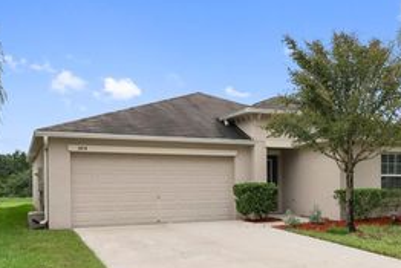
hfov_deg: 43.2
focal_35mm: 43
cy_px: 198
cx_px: 324
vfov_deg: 30.8
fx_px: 479
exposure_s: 1/400
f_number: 9
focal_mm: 22.5
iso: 2000
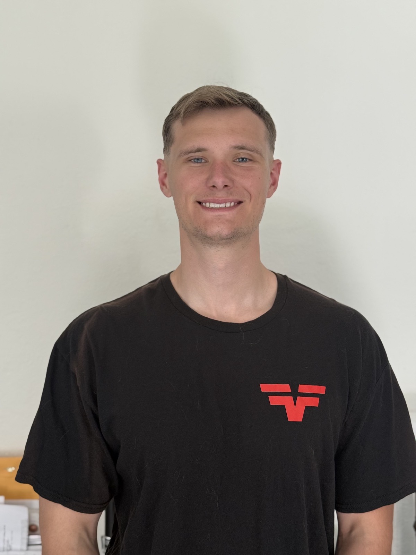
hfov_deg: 30.3
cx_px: 208
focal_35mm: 48
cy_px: 278
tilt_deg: -3.4
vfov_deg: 39.7
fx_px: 769
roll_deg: +0.4
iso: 100
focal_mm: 6.76
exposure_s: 1/82
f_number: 1.78
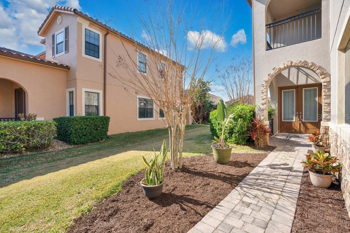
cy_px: 116
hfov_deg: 96.7
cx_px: 175
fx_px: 156
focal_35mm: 16
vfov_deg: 73.8
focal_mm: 16
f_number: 8
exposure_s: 1/160
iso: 100
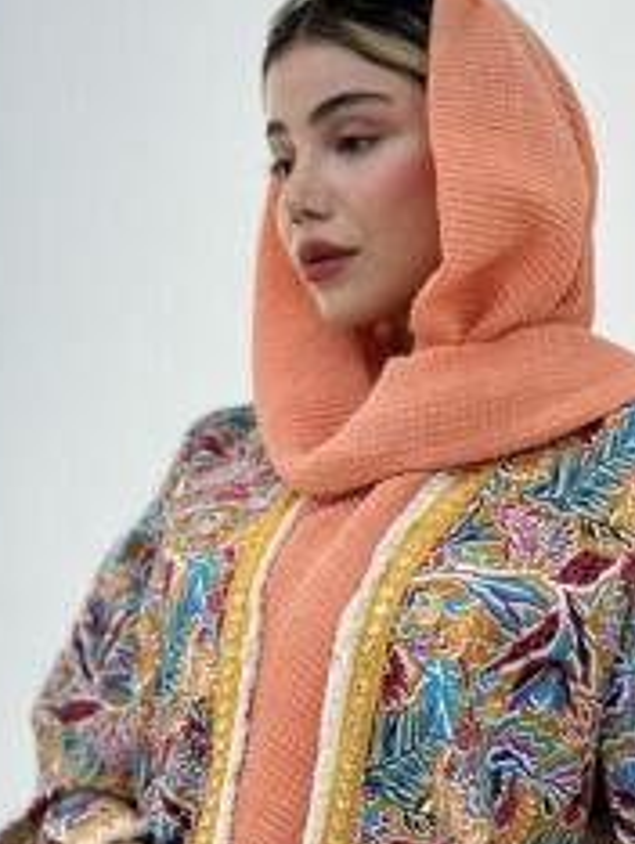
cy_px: 703
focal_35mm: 123
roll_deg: +0.3
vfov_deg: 15.9
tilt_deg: -0.4
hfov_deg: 12.1
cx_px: 411
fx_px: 3003
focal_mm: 6.86
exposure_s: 1/224
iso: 80
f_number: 1.78
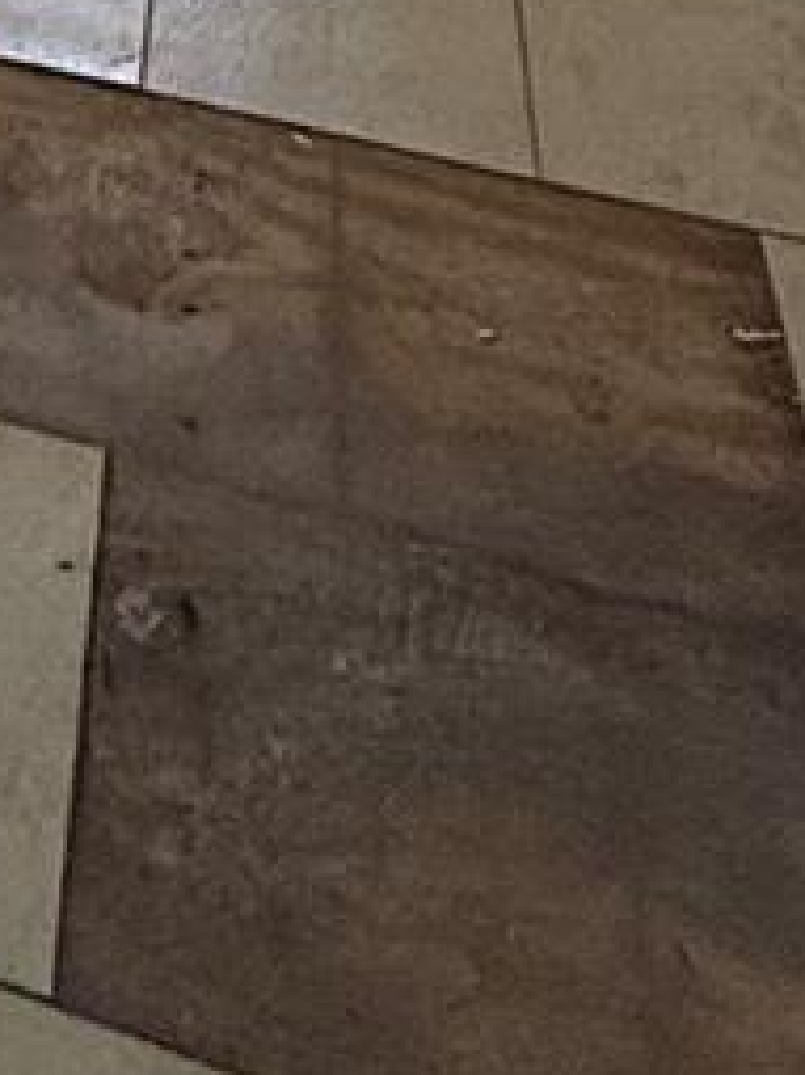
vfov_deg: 15.7
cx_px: -320
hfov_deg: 19.9
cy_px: -1442
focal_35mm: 66
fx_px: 2048
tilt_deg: -3.5
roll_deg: +1.1
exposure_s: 1/97
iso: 320
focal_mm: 2.22
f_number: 2.2
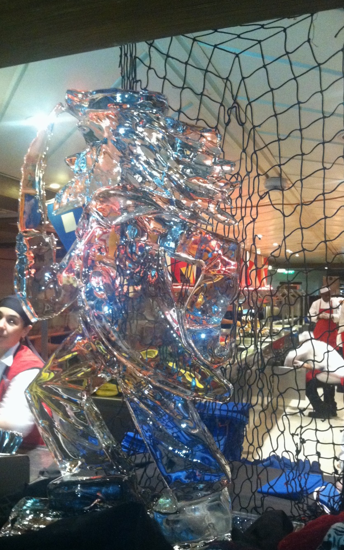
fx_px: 570
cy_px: 280
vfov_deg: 51.5
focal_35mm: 38
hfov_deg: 33.5
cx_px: 145
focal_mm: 3.85
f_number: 2.8
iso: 640
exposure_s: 1/15
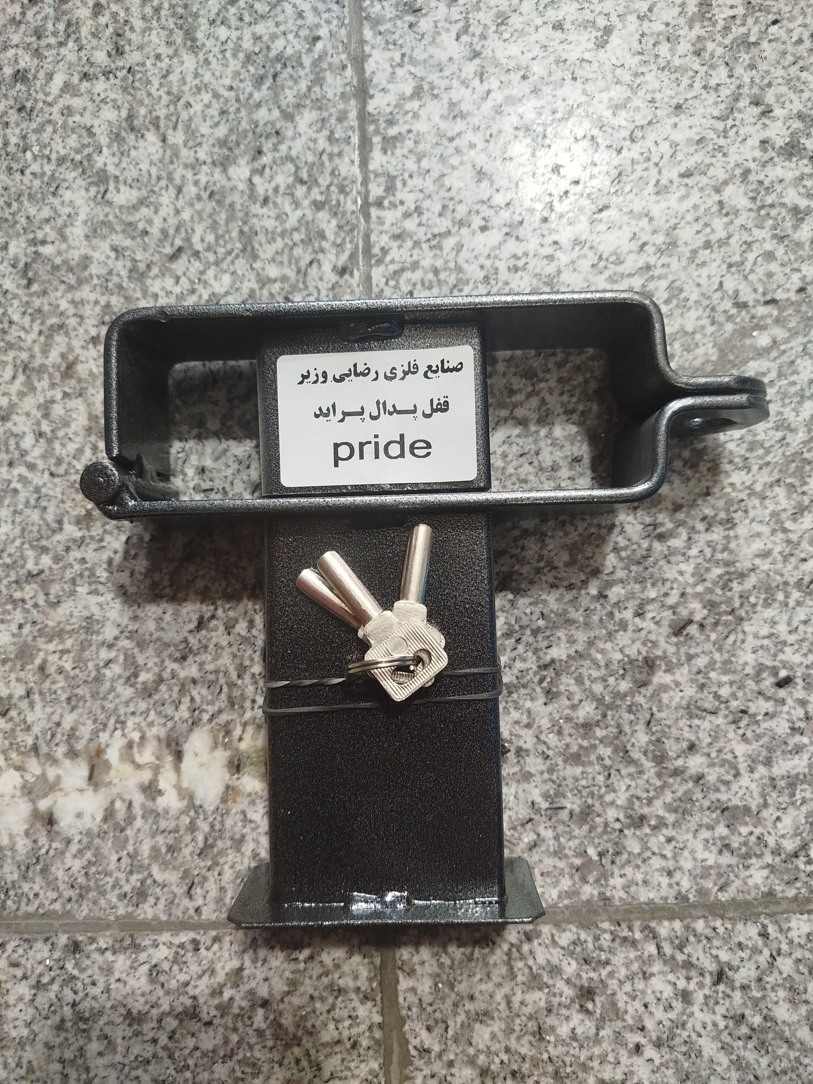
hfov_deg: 56.8
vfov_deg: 71.6
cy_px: 542
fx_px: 752
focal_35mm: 24
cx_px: 406
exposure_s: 1/33
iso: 250
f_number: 1.7
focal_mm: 5.31
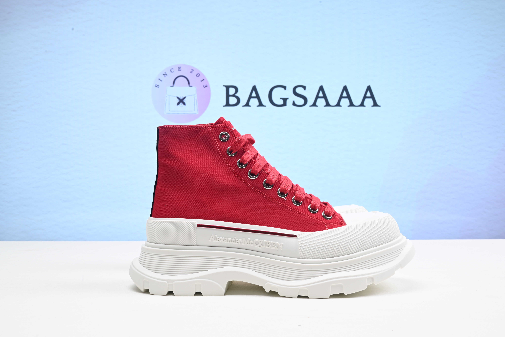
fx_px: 533
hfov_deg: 50.7
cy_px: 168
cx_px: 252
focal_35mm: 38
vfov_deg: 35.1
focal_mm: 38
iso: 100
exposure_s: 1/2
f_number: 16
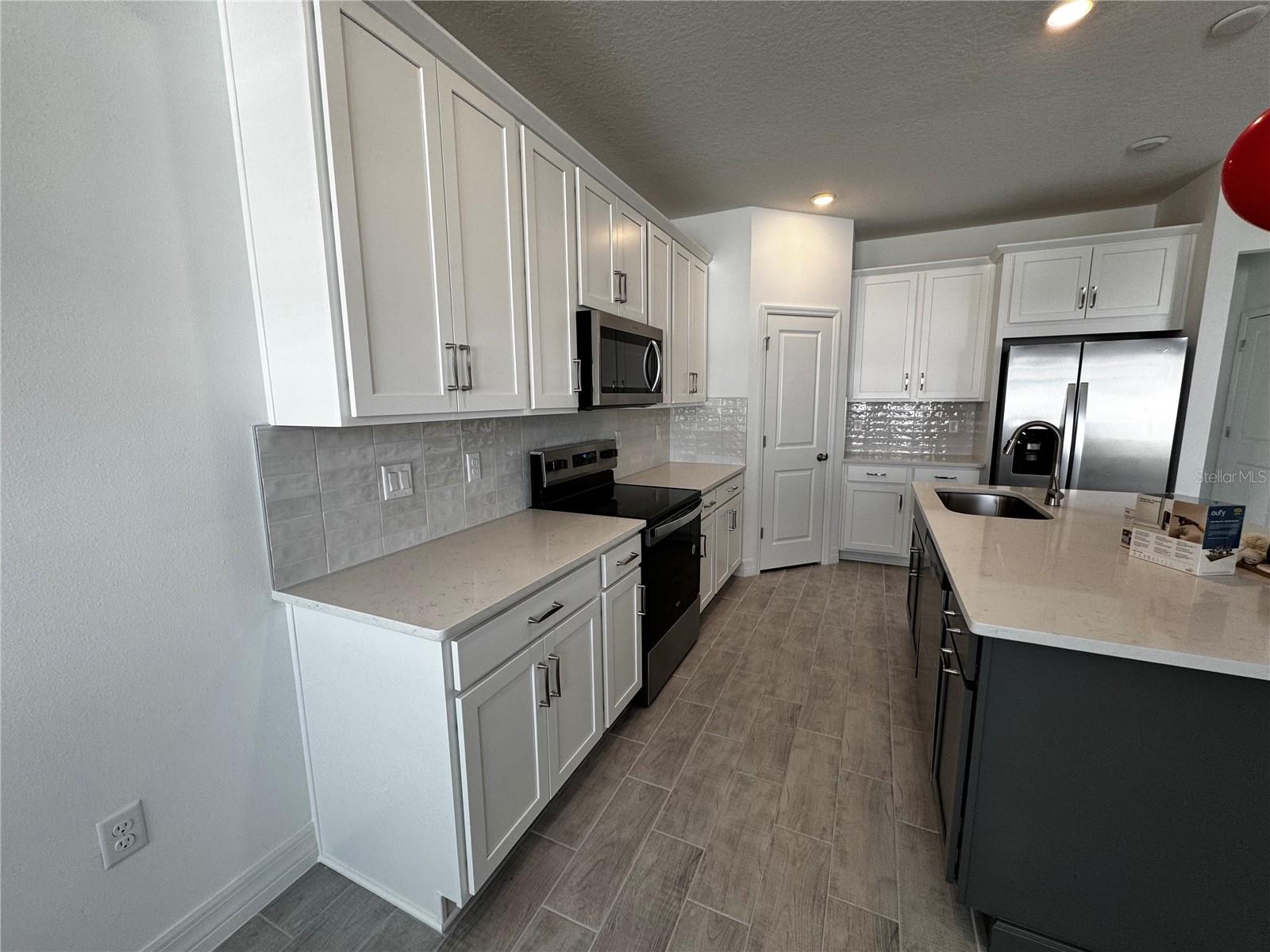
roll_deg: +0.3
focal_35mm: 14
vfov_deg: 85.7
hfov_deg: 102.1
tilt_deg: -8.5
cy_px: 476
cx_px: 635
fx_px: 514
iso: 100
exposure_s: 1/120
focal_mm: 2.22
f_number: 2.2
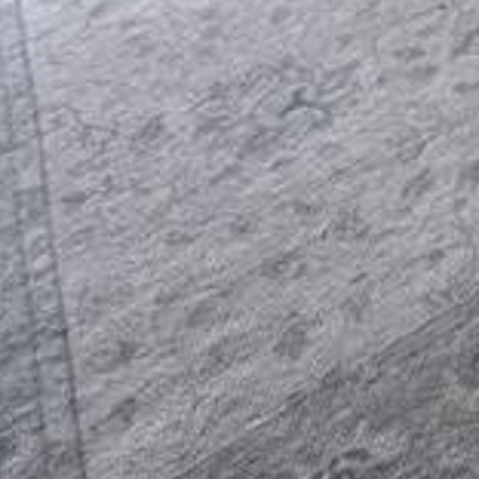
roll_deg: +1.1
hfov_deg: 15.2
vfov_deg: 14.5
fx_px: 1268
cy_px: -651
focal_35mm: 81
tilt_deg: -12.8
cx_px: 1069
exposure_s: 1/99
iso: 320
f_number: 2.2
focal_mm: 2.22
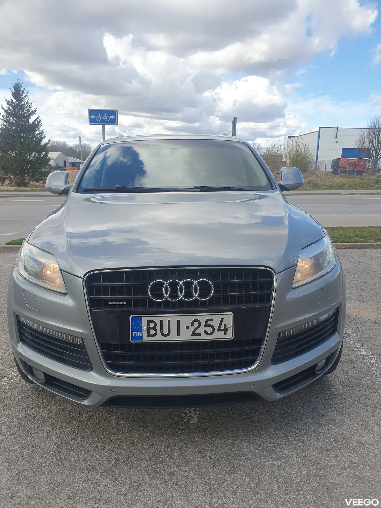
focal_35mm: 26
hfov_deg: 53.1
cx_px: 190
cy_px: 254
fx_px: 382
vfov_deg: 67.3
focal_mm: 4.32
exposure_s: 1/946
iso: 50
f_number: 2.4
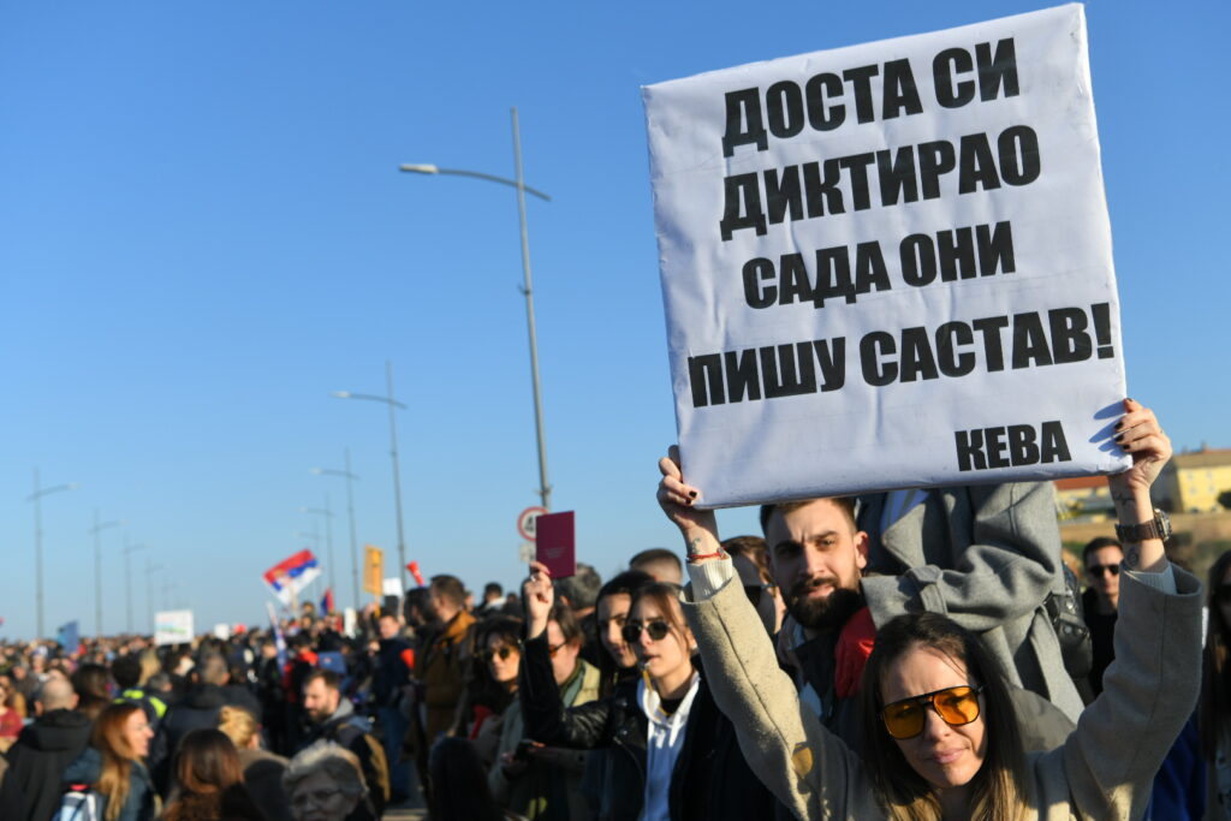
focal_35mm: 50
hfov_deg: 39.6
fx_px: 1710
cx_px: 616
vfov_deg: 27.0
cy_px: 410
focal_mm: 50
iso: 200
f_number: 6.3
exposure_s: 1/800
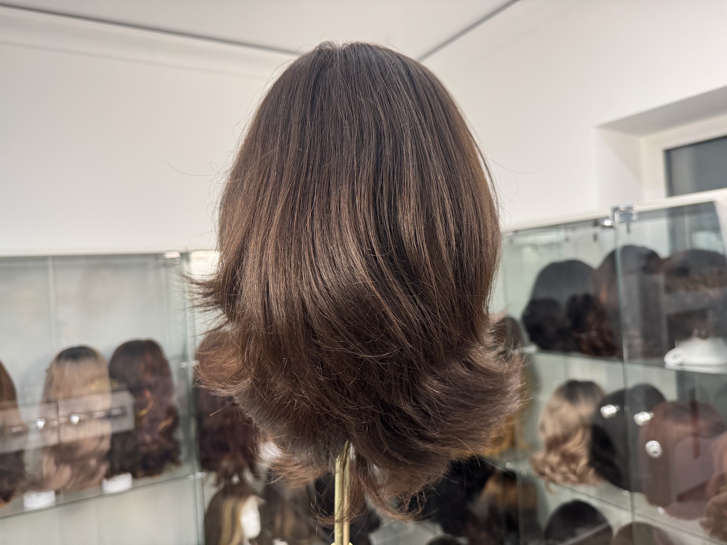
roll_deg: +3.1
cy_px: 272
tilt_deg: -0.3
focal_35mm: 24
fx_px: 504
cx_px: 364
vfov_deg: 56.8
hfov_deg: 71.6
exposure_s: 1/121
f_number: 1.78
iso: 160
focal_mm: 6.76
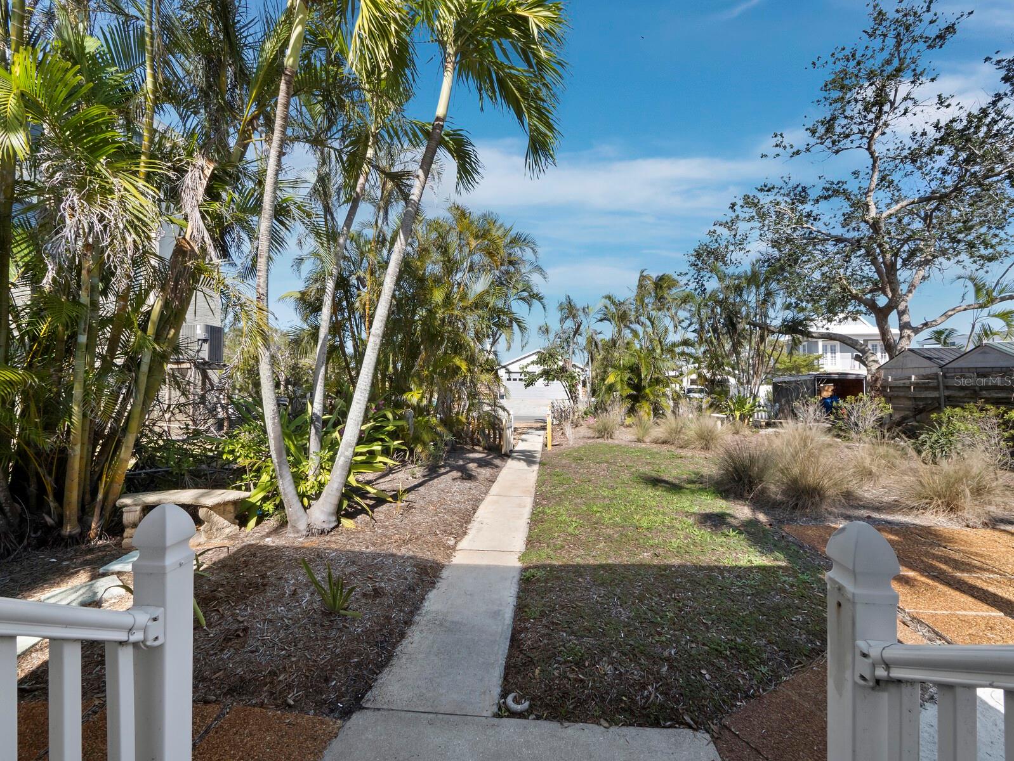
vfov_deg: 85.7
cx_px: 507
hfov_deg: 102.0
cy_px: 380
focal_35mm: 14
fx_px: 410
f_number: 11
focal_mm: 7
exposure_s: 1/320
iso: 400
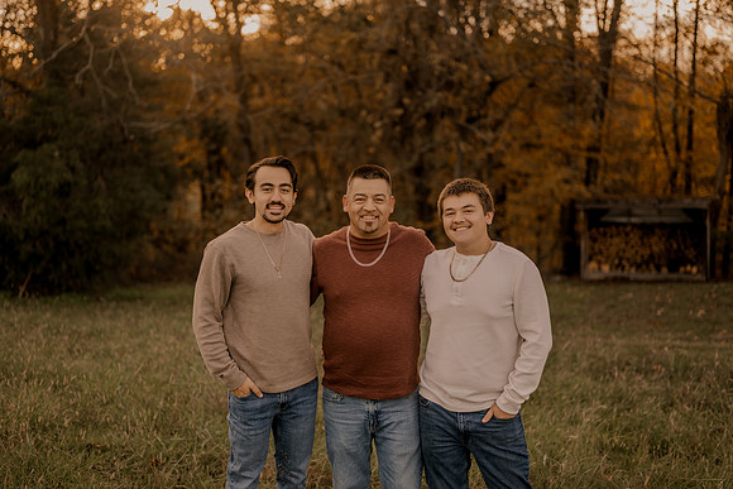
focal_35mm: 54
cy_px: 255
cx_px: 337
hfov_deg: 36.5
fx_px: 1110
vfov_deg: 24.9
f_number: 1.8
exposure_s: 1/500
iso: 250
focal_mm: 50
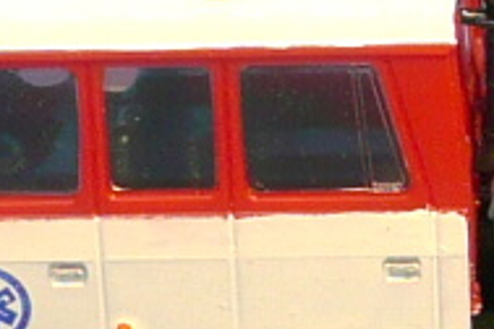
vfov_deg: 6.3
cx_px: 721
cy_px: 204
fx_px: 2977
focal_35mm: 217
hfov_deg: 9.3
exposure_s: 1/125
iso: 100
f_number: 3.3
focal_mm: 4.6
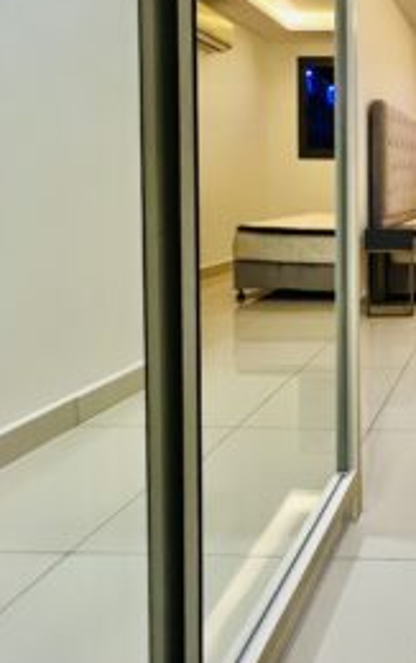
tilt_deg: -1.7
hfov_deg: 35.7
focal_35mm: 27
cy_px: 204
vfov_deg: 65.9
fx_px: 489
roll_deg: -0.4
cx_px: 503
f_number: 1.8
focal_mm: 1.57
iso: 320
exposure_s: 1/50
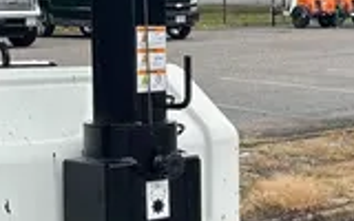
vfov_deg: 10.4
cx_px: 210
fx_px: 1216
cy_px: 125
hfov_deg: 16.6
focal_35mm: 126
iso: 80
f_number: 1.5
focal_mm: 5.7
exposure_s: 1/121
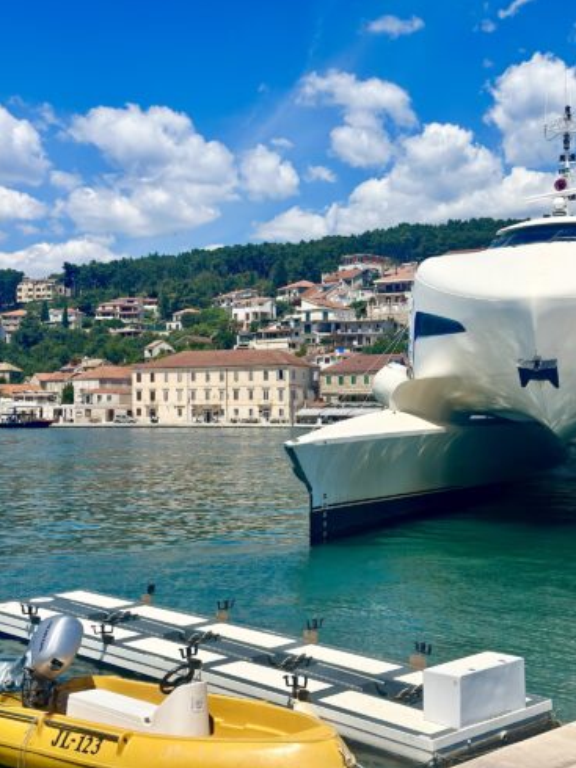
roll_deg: +0.1
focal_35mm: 49
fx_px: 1088
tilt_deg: +2.9
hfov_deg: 29.7
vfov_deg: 38.9
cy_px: 384
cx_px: 293
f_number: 1.78
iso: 100
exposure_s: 1/10870
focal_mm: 6.86
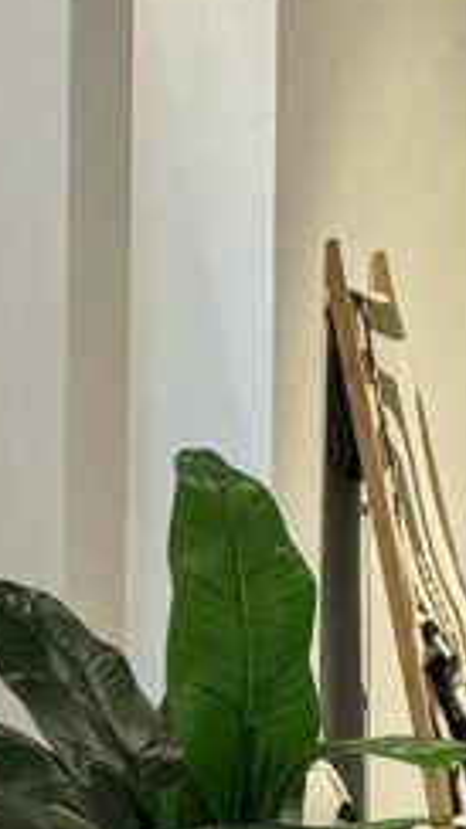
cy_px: 520
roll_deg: -1.4
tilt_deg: -0.7
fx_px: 6027
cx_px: 1691
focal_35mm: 274
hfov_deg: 4.2
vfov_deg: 7.9
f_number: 1.78
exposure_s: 1/50
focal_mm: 6.76
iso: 200
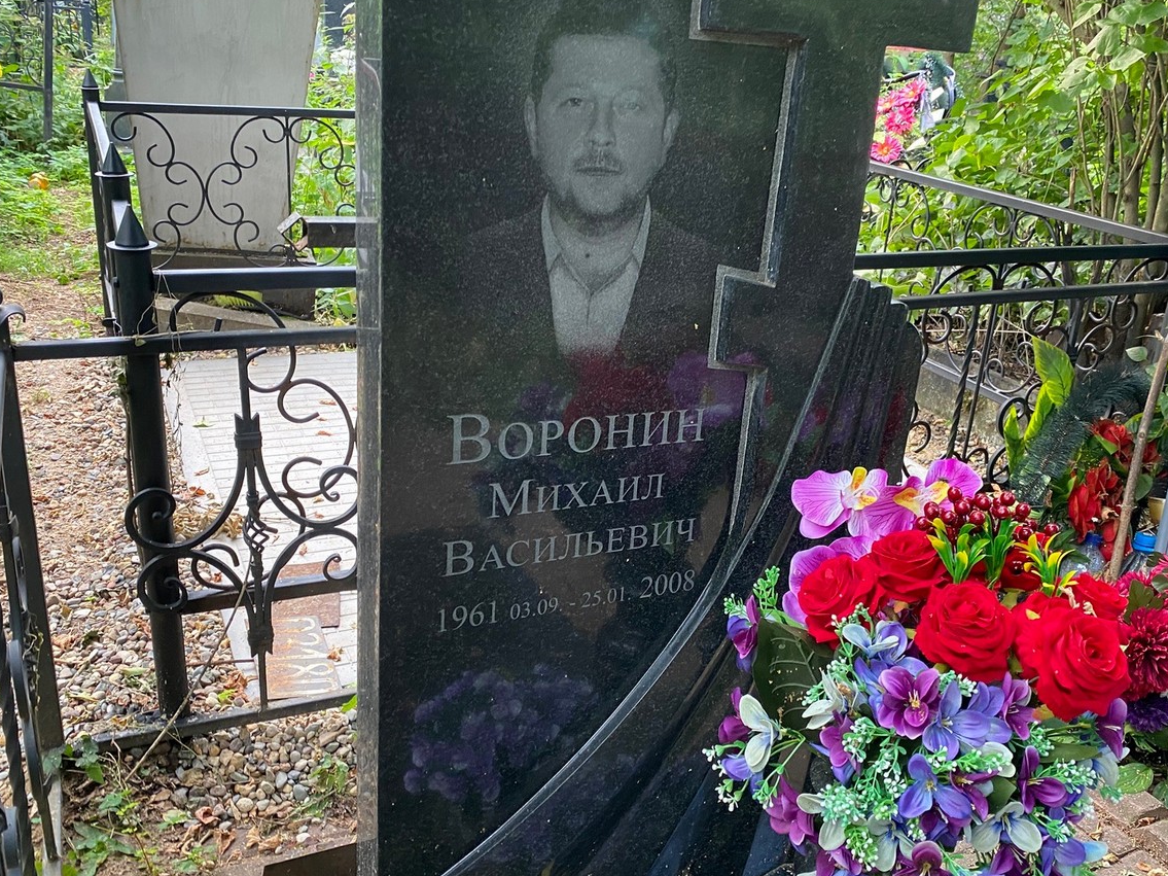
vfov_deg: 42.9
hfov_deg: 55.3
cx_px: 637
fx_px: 1113
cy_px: 444
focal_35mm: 33
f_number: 1.8
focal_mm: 4.25
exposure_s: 1/88
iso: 125
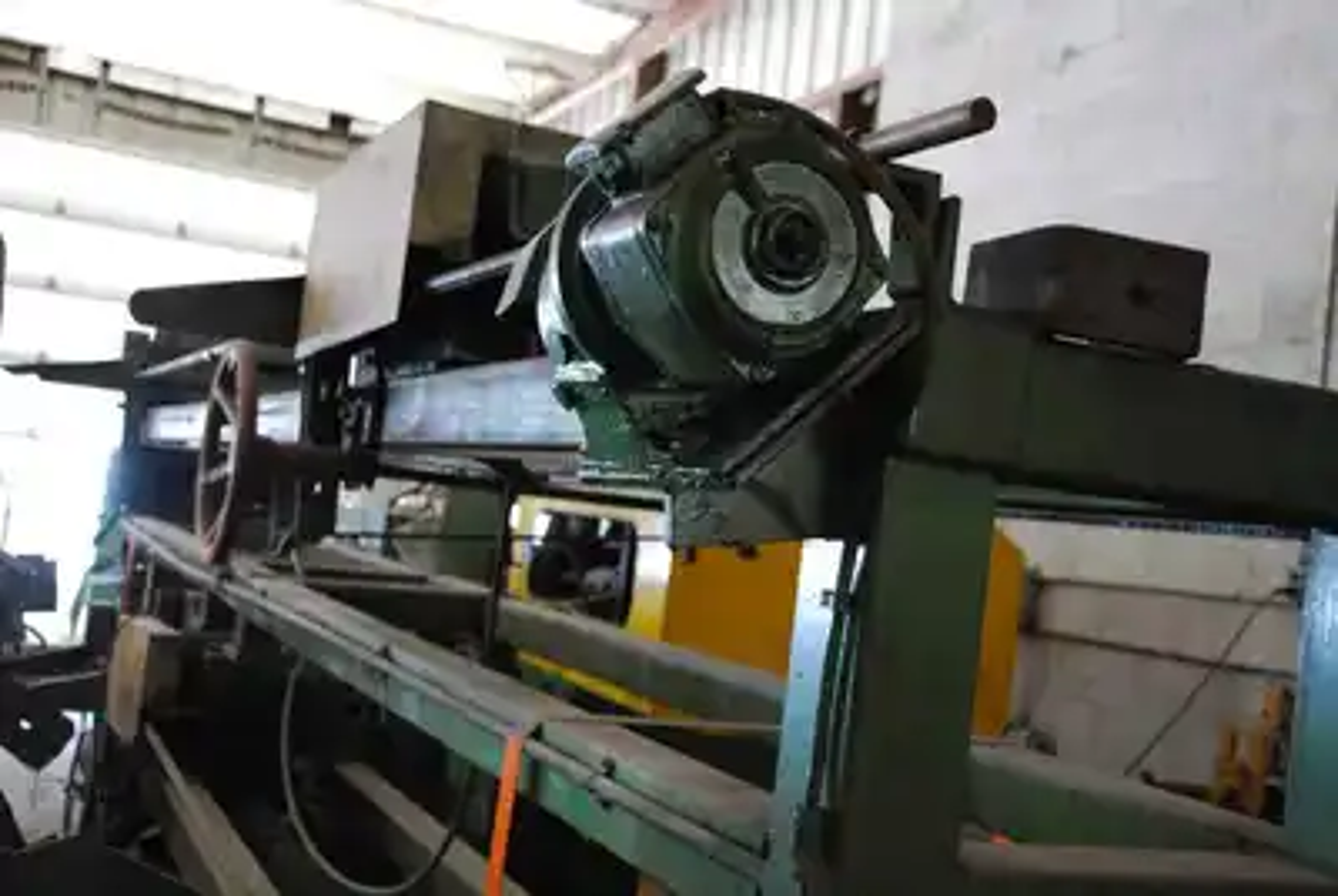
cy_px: 448
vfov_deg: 32.0
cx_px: 669
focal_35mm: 42
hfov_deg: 46.3
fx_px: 1563
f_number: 4.2
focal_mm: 28
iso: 1600
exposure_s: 1/10
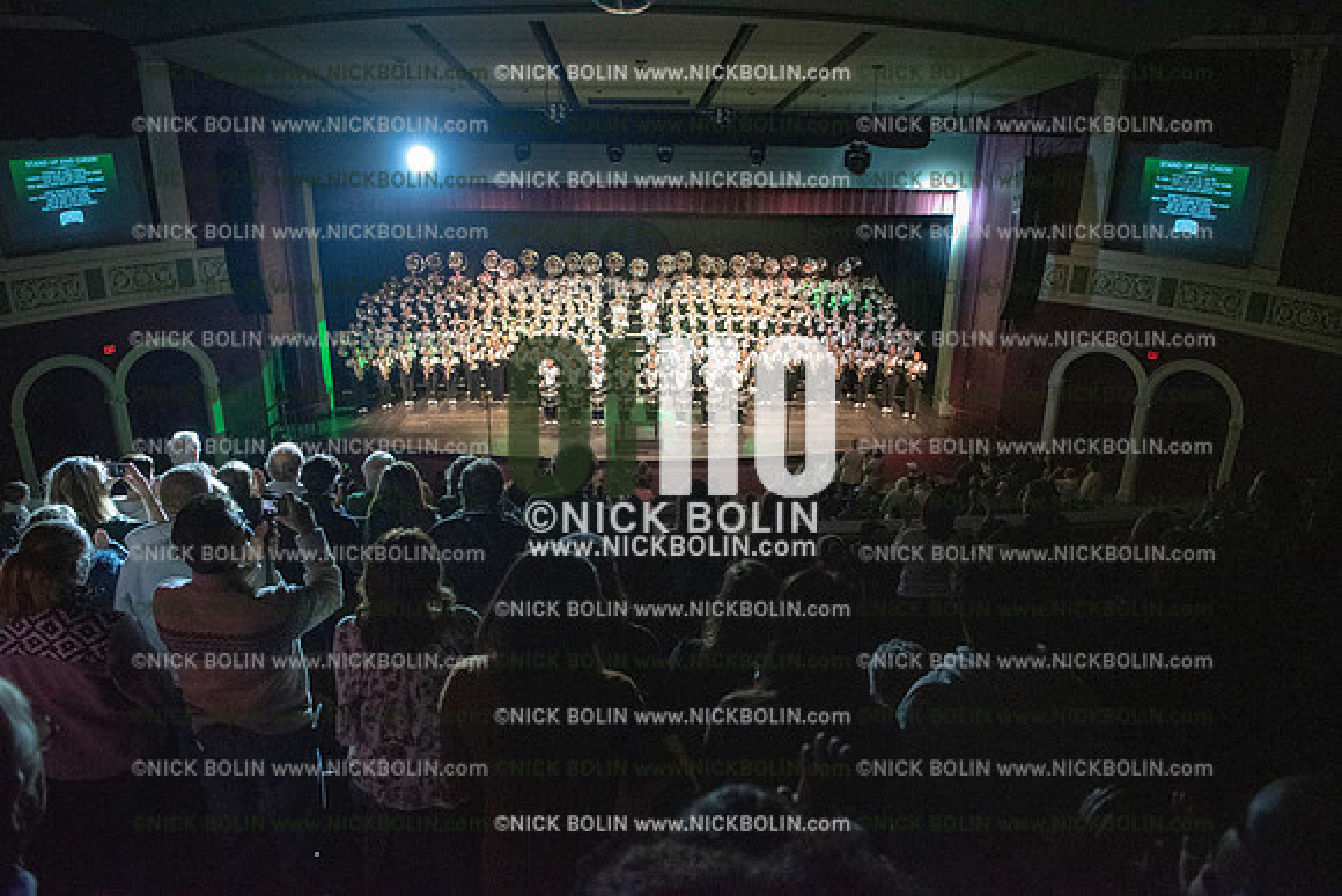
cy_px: 448
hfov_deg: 73.7
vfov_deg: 53.2
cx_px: 671
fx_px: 895
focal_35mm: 24
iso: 10000
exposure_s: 1/800
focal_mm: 24
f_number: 2.8
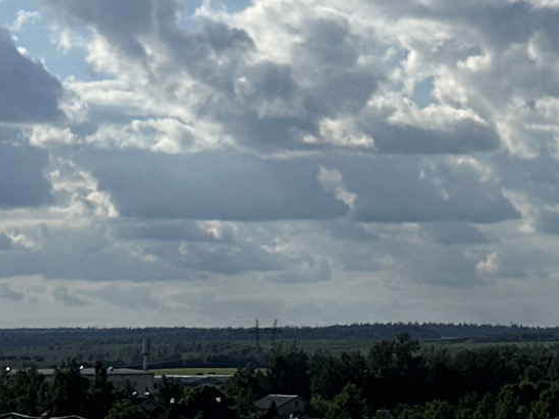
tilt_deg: +12.0
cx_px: 777
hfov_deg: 10.9
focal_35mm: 176
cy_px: -289
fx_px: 2843
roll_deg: -0.8
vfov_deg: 8.2
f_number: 1.78
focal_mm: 6.86
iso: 64
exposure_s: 1/12048
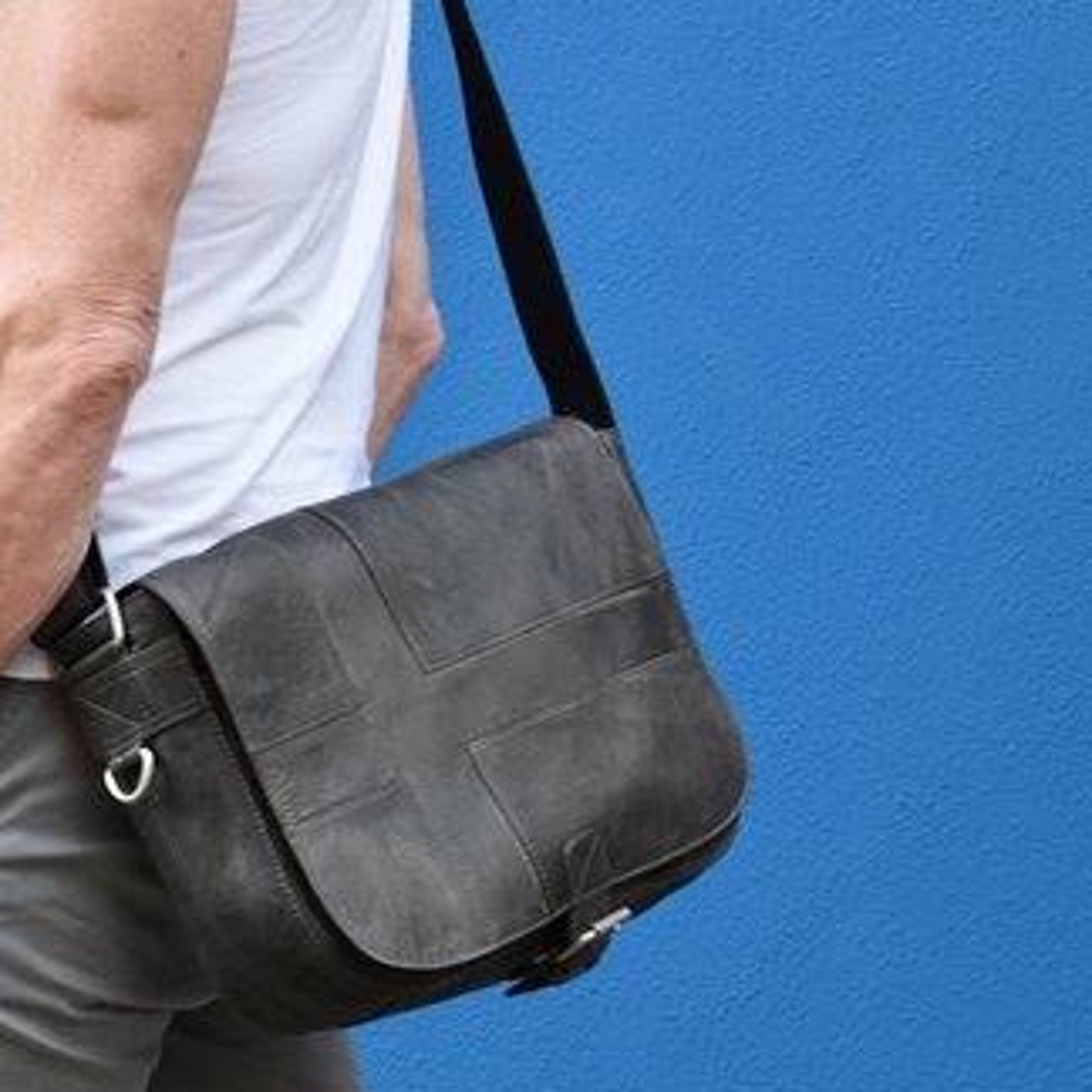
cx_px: 216
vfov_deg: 13.8
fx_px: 4497
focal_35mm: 126
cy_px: 602
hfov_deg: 13.8
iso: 800
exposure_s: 1/200
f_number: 4.5
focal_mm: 40
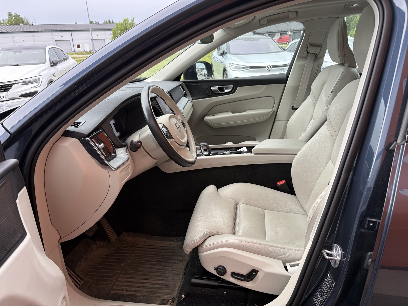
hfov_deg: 67.3
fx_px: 306
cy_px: 153
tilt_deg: -19.3
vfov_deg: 53.1
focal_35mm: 26
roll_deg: +2.4
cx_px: 204
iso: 50
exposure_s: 1/302
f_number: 1.6
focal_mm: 5.96
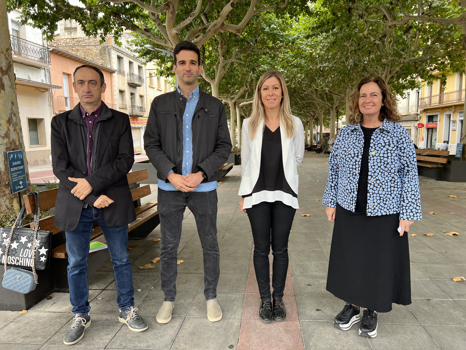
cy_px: 175
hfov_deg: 67.3
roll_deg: +2.4
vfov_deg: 53.1
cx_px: 233
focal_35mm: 26
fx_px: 350
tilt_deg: -8.0
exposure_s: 1/121
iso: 50
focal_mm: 5.7
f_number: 1.5
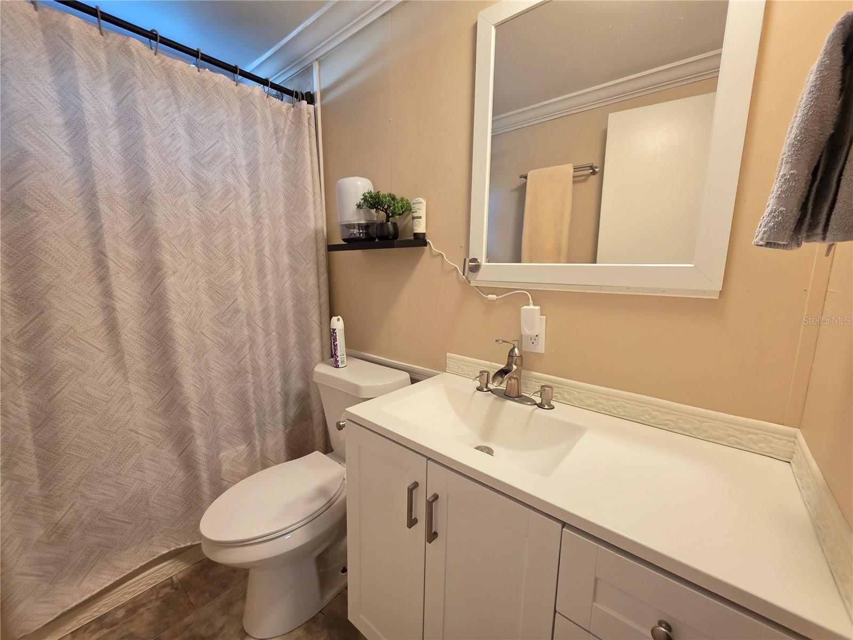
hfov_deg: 106.2
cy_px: 320
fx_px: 320
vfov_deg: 89.9
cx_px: 426
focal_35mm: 13
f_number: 1.9
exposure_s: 1/60
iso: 250
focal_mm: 2.2
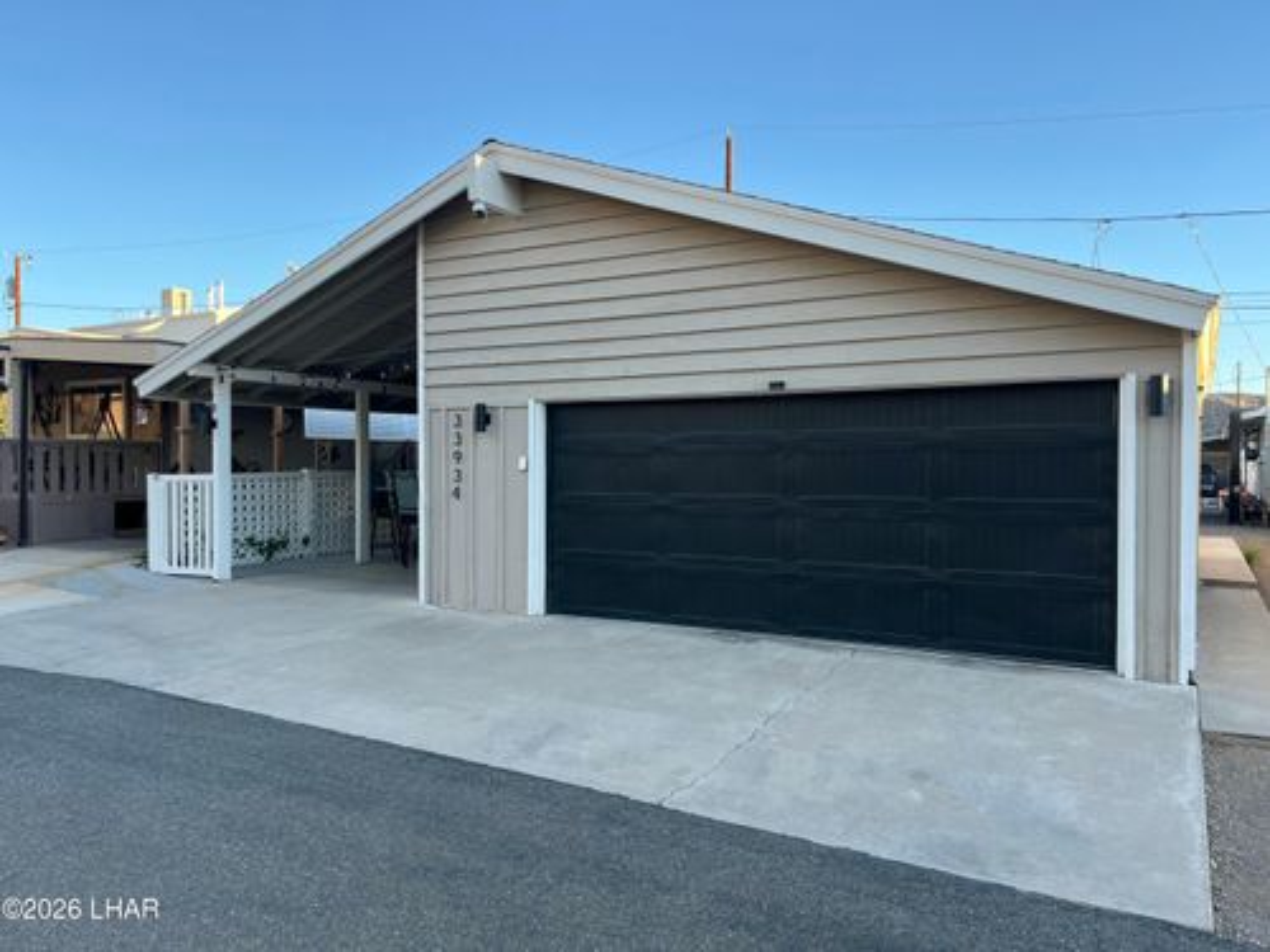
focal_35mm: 26
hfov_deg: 67.3
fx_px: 954
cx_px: 635
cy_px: 476
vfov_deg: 53.1
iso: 50
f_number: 1.6
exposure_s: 1/443
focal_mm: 5.1
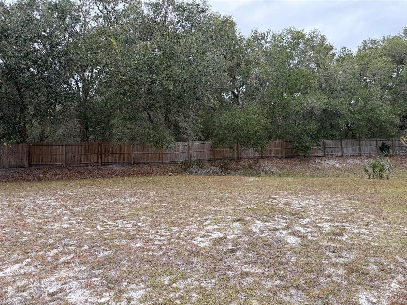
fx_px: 282
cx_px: 204
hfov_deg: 71.6
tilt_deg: +3.7
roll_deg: -2.1
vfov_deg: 56.8
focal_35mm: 24
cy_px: 152
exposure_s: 1/702
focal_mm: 6.76
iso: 80
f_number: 1.78
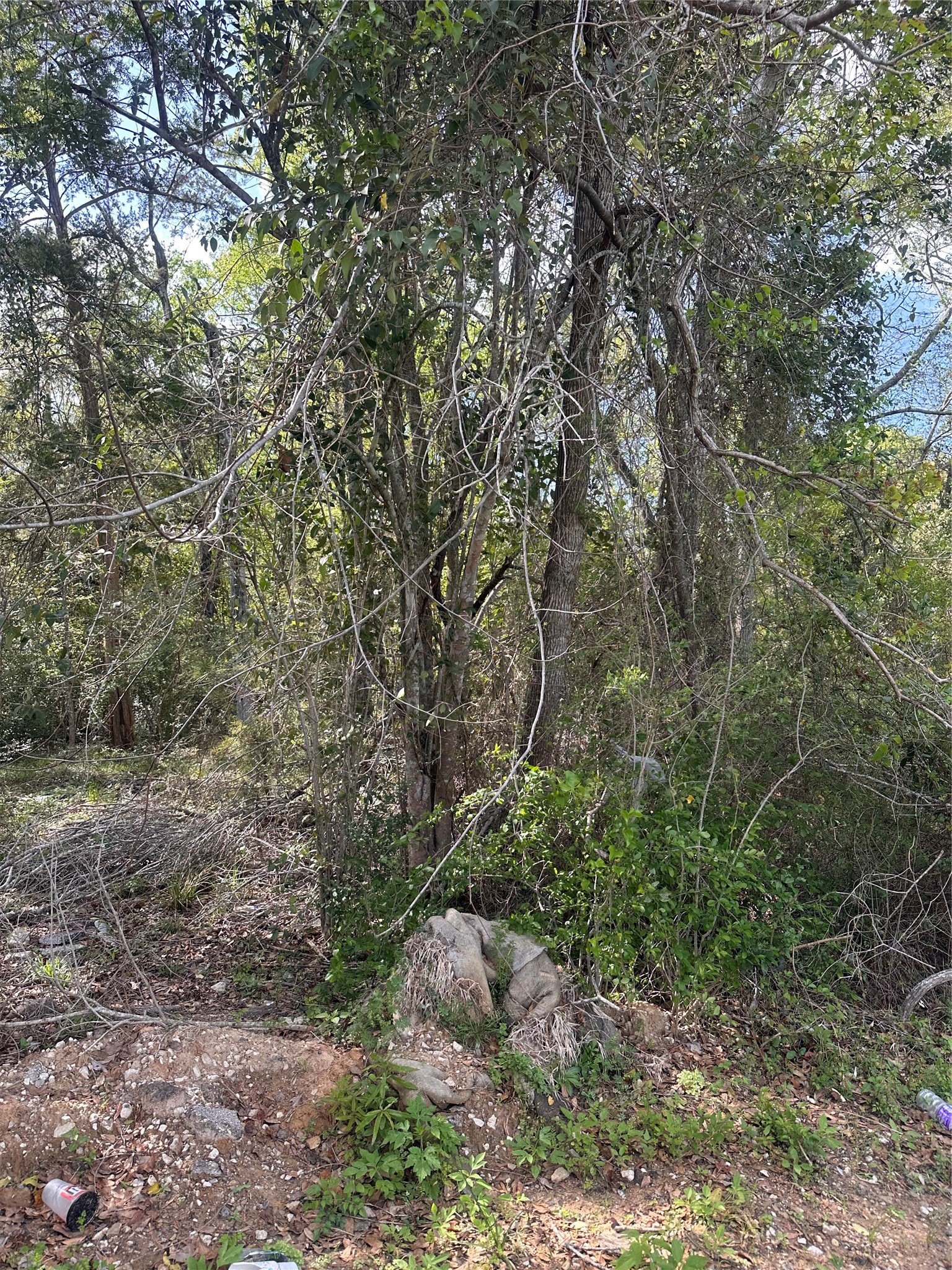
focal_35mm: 24
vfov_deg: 71.6
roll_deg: -2.0
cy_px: 635
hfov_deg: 56.8
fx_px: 880
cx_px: 476
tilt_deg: +4.3
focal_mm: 6.86
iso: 80
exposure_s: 1/516
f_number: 1.78
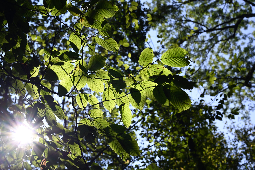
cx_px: 128
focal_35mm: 50
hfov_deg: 39.6
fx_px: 354
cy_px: 85
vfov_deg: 27.0
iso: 200
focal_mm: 50
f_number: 10
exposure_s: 1/250
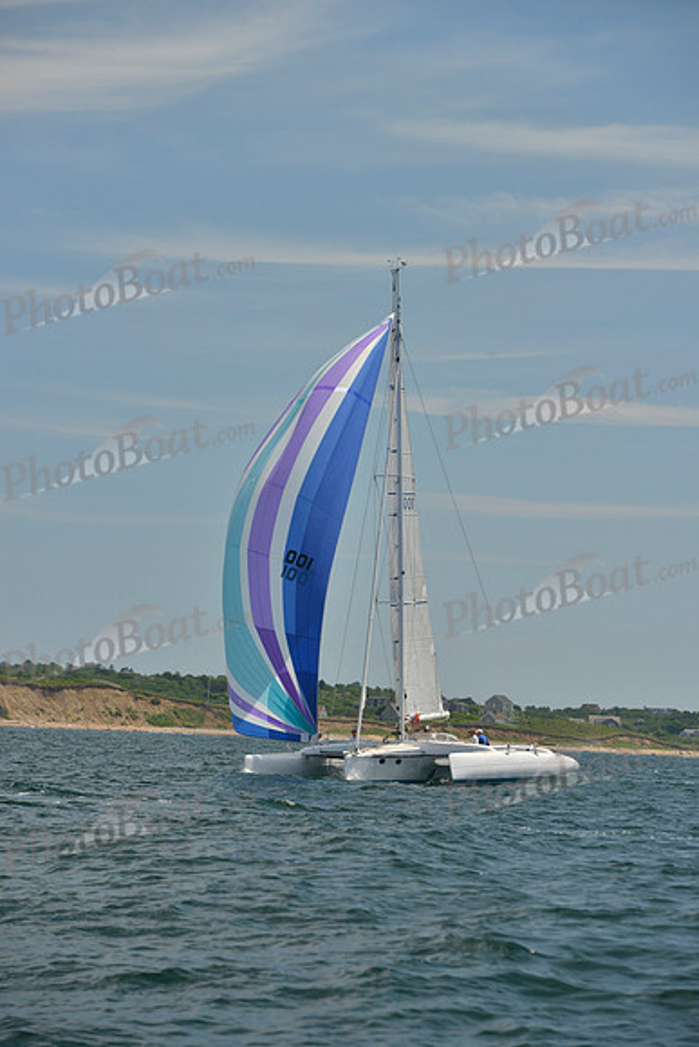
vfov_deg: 15.8
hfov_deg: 10.6
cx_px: 350
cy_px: 524
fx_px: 3784
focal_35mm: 130
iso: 400
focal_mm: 130
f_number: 8
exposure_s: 1/800
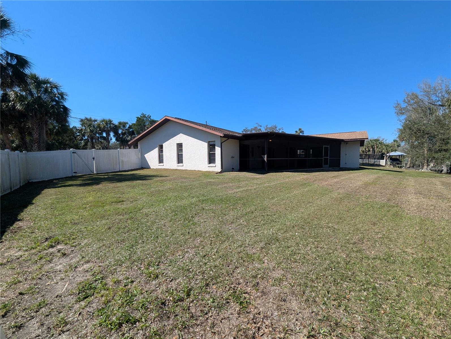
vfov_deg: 90.1
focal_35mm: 13
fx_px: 170
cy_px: 170
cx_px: 226
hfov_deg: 106.1
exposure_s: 1/1250
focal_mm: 1.95
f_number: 2.2
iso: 51
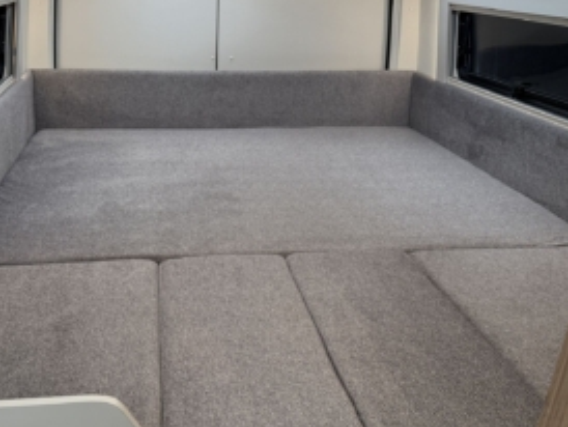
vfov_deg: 40.7
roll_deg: -1.4
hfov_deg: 52.3
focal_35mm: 35
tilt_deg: -23.7
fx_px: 575
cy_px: 232
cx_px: 232
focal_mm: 6.76
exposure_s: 1/204
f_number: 1.78
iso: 200
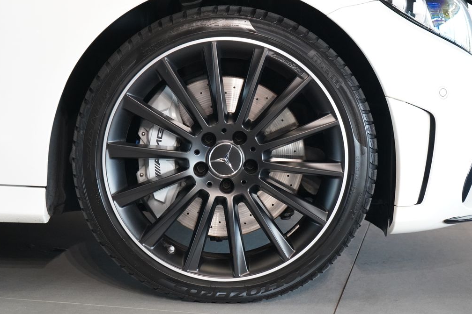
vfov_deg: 20.9
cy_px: 156
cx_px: 233
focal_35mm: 65
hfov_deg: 31.0
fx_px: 852
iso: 8000
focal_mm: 64
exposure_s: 1/160
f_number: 5.6
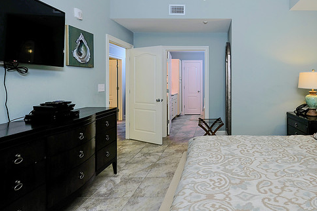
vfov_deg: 67.4
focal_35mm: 18
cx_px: 189
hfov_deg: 88.9
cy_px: 102
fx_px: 158
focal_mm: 10
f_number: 7.1
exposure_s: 1/13
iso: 400
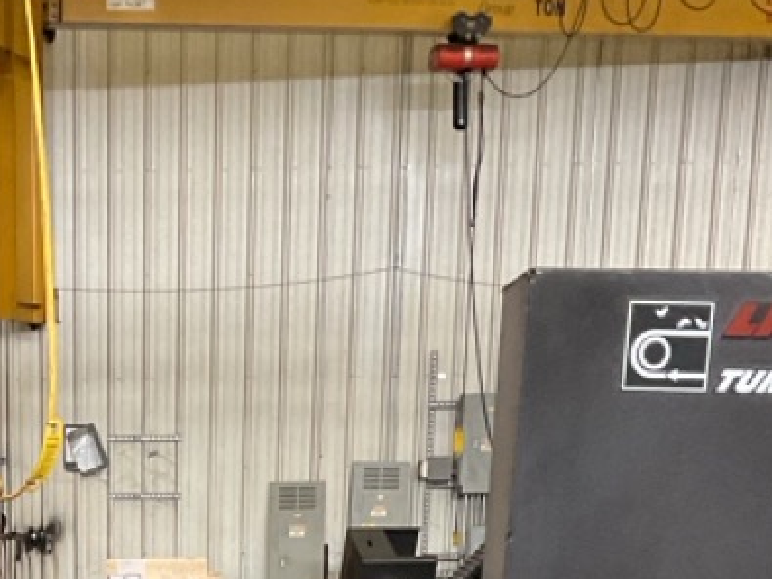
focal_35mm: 94
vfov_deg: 13.3
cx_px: 78
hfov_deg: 20.5
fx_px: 2096
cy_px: 1195
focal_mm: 3
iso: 160
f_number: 1.8
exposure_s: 1/60
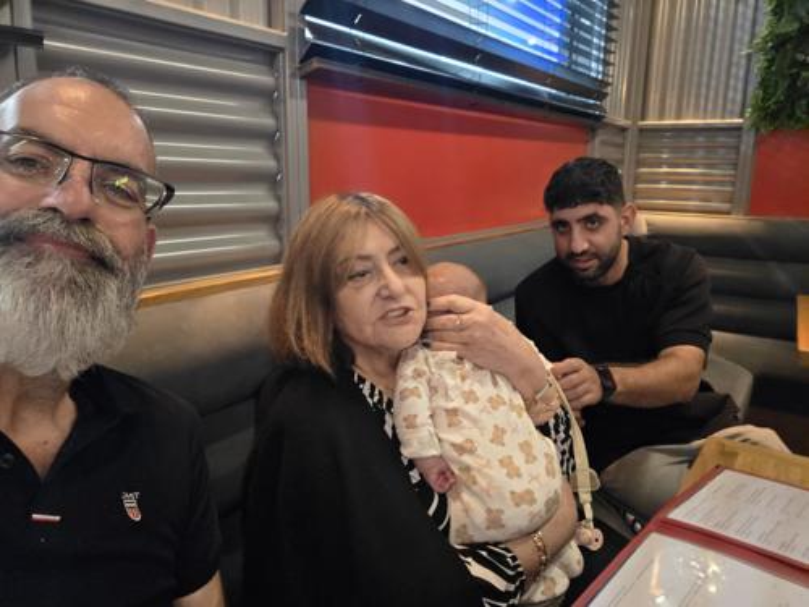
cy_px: 304
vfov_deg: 54.9
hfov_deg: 69.4
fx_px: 584
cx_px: 404
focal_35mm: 25
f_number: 2.2
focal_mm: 3.3
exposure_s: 1/17.2
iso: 1000
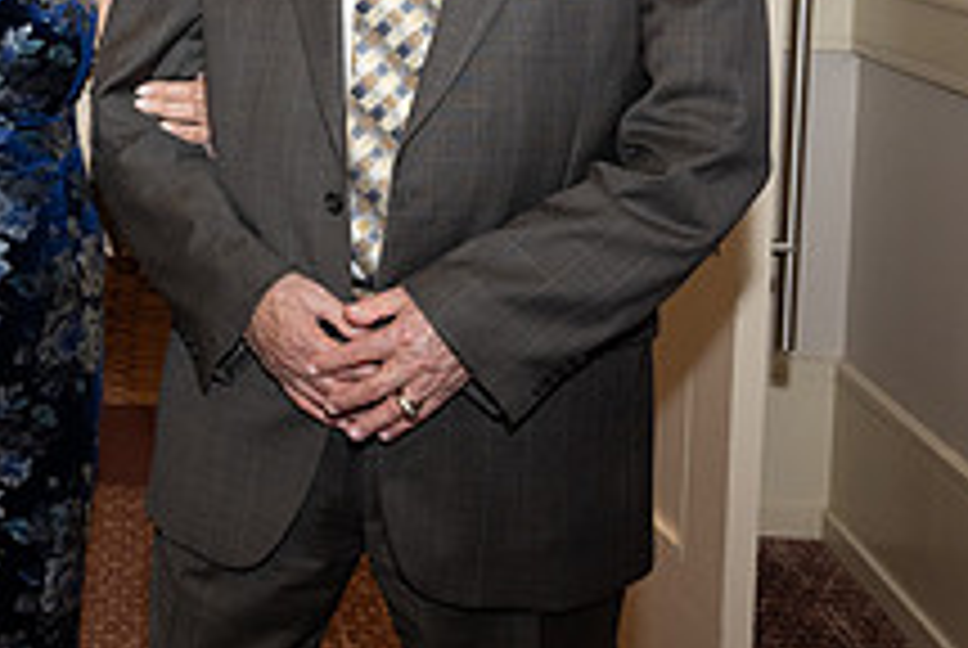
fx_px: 1885
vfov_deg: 19.1
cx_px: -216
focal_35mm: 70
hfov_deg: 25.6
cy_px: 47
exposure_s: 1/100
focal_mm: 26
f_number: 5.6
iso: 800
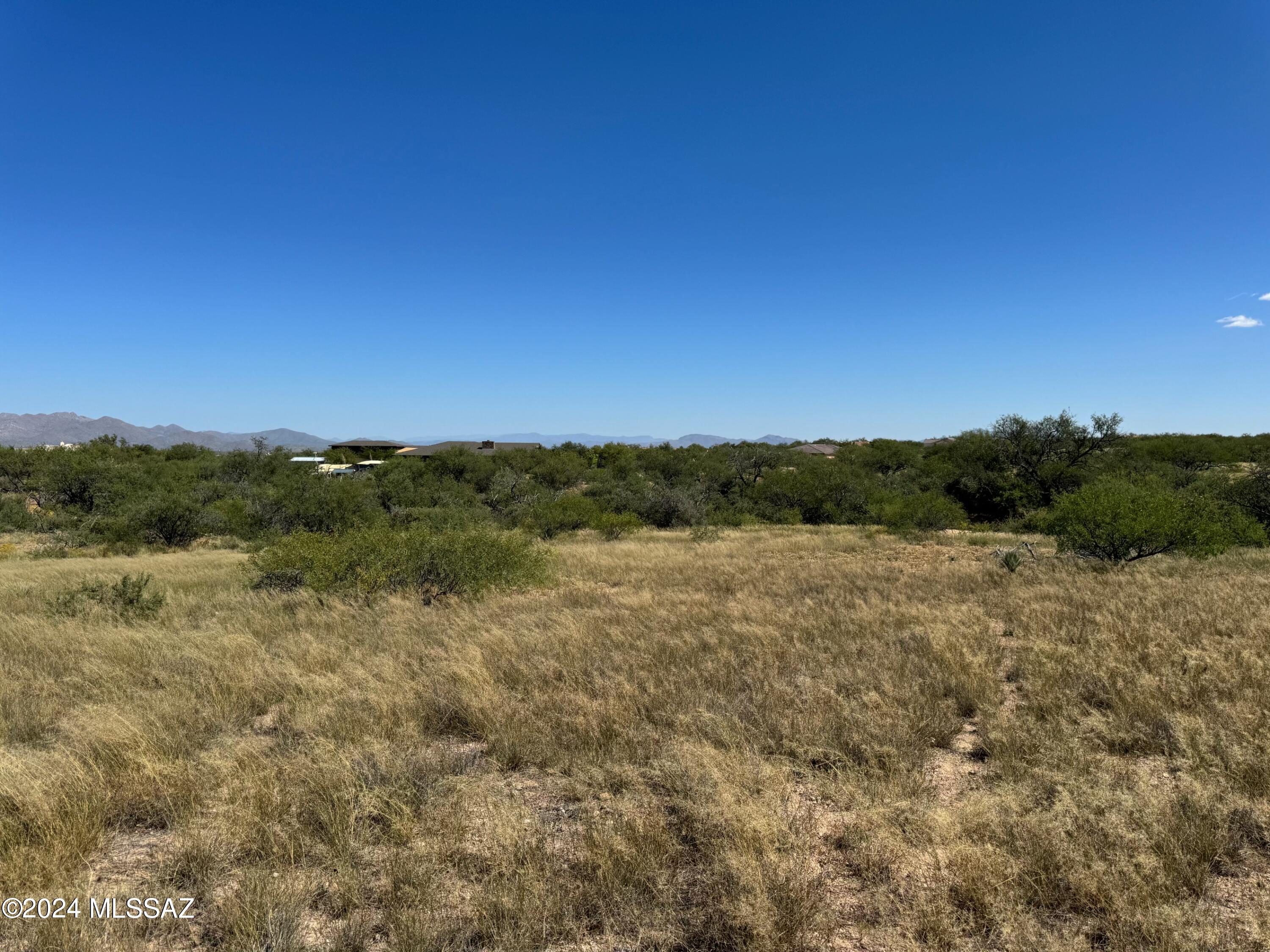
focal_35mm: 24
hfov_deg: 71.6
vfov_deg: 56.8
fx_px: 881
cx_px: 635
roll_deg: +0.0
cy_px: 476
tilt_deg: -3.1
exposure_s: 1/6410
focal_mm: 6.76
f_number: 1.78
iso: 80
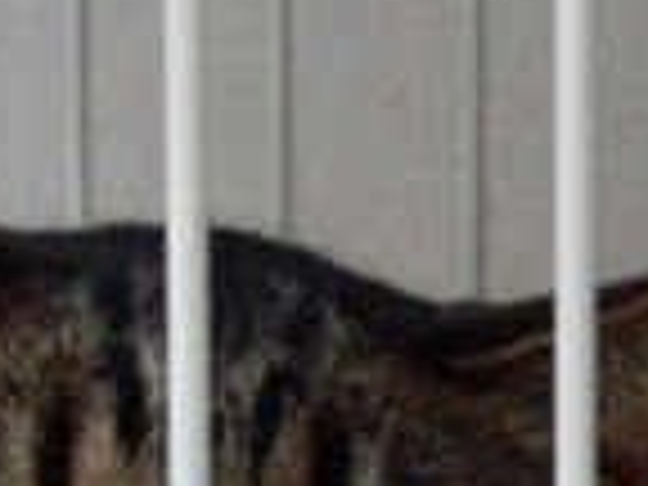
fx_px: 6046
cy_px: 567
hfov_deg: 6.1
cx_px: 81
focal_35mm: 323
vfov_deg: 4.6
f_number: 5.2
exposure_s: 1/10
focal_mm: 20.9
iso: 1600
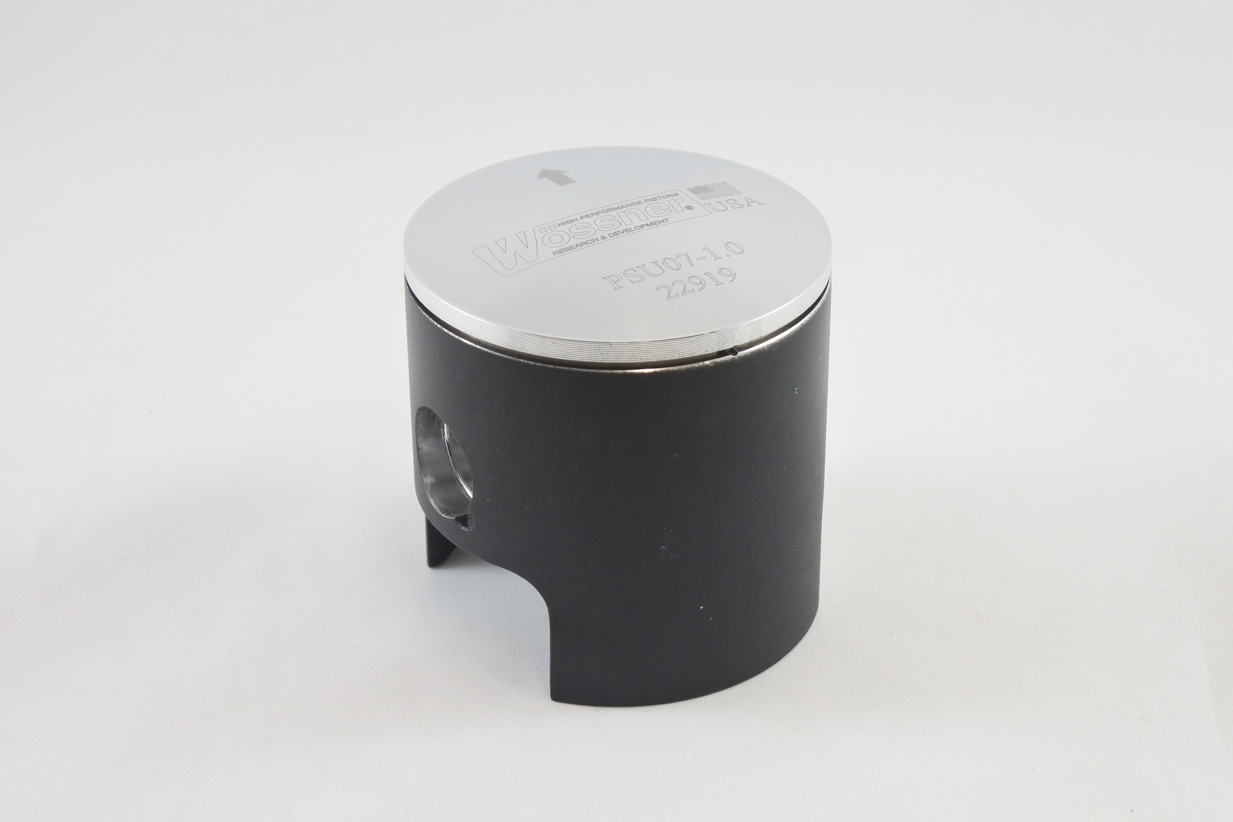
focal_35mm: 60
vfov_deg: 22.6
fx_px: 2055
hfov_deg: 33.4
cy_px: 411
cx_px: 616
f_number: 4.8
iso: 500
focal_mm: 22.3
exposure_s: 1/125
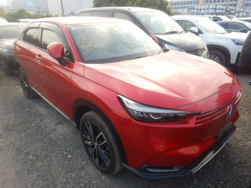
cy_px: 94
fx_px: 174
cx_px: 126
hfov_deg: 71.6
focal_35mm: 24
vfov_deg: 56.8
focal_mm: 4.3
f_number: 2.8
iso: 125
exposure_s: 1/60
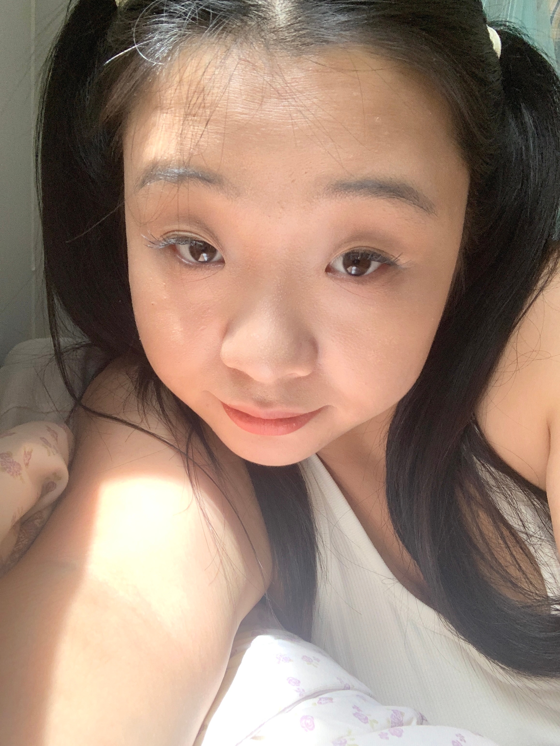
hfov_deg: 44.2
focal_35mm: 32
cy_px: 373
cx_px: 280
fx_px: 690
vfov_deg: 56.8
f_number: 2.2
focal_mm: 2.87
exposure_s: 1/60
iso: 125
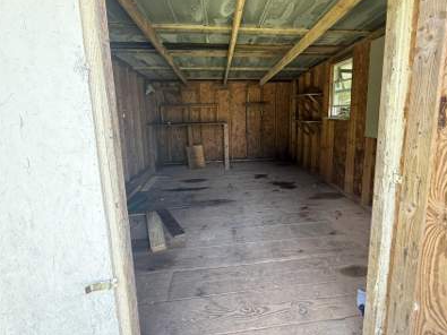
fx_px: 219
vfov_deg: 74.3
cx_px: 246
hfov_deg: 90.8
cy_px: 143
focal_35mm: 17
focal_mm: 2.22
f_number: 2.2
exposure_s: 1/99
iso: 320
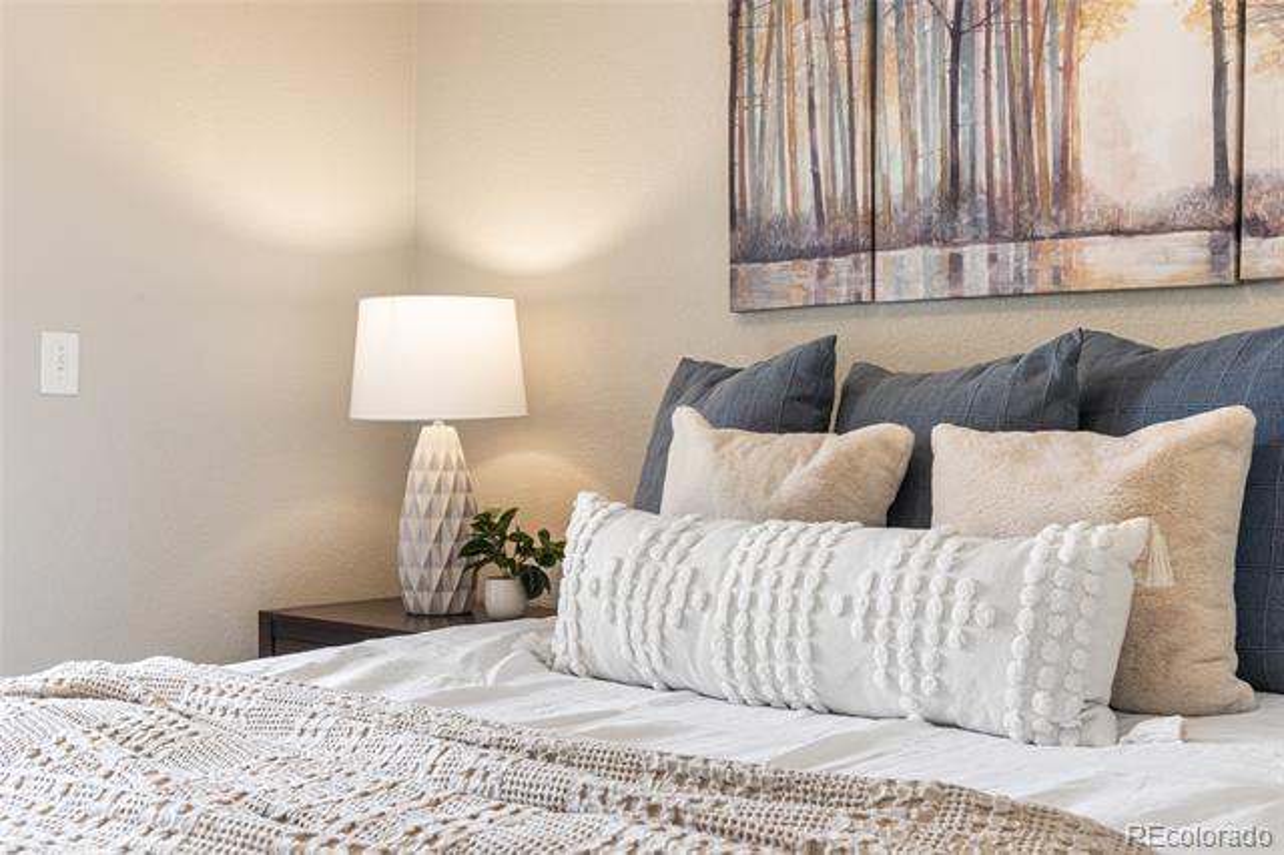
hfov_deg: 49.6
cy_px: 428
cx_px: 642
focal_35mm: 39
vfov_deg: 34.2
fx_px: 1390
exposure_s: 1/2.5
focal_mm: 26.5
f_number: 8
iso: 160
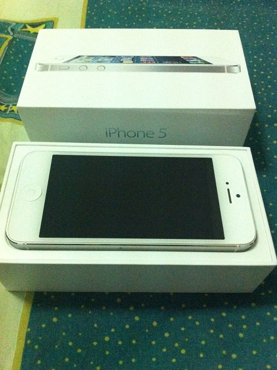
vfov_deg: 52.7
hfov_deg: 40.6
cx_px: 138
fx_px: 374
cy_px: 185
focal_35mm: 35
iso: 1000
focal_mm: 3.85
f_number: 2.8
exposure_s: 1/15
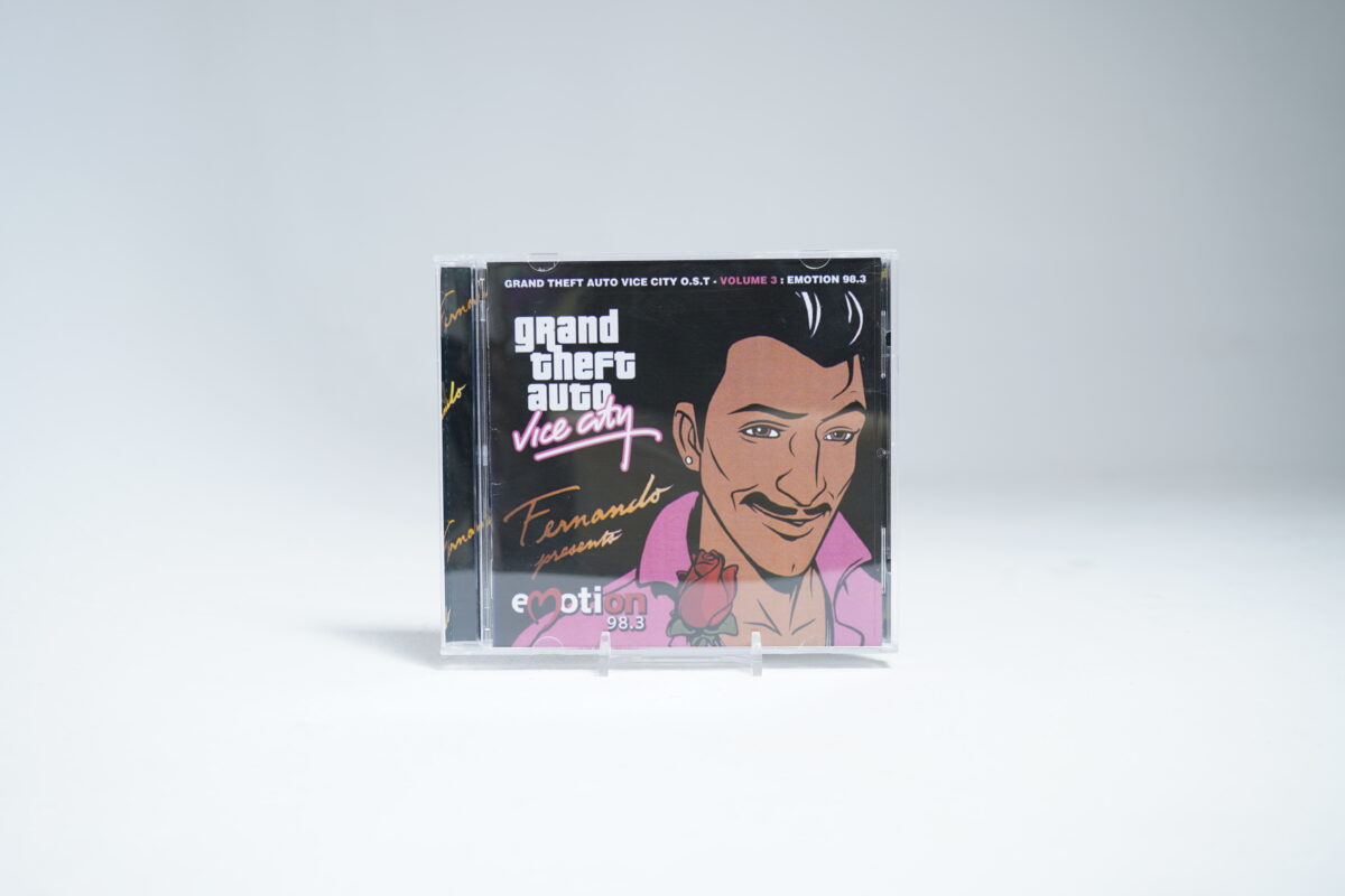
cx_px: 672
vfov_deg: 37.9
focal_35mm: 35
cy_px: 448
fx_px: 1308
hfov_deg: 54.4
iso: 160
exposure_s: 1/5
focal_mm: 35
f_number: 6.3
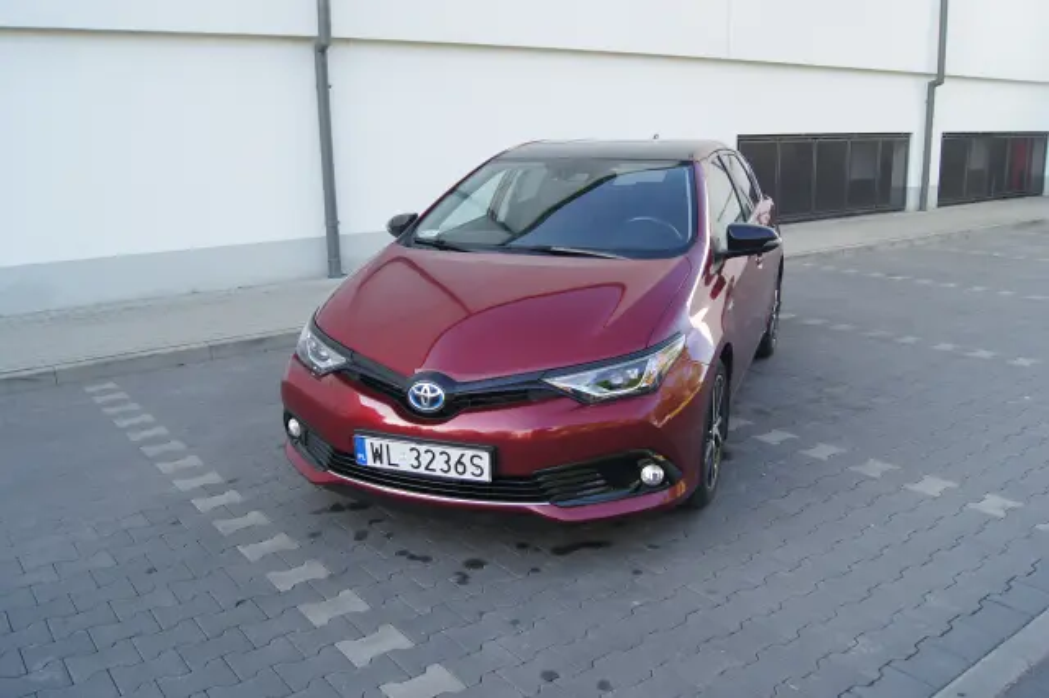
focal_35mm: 30
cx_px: 524
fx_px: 874
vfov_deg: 43.6
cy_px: 349
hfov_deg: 62.0
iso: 100
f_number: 5
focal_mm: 20
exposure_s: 1/60
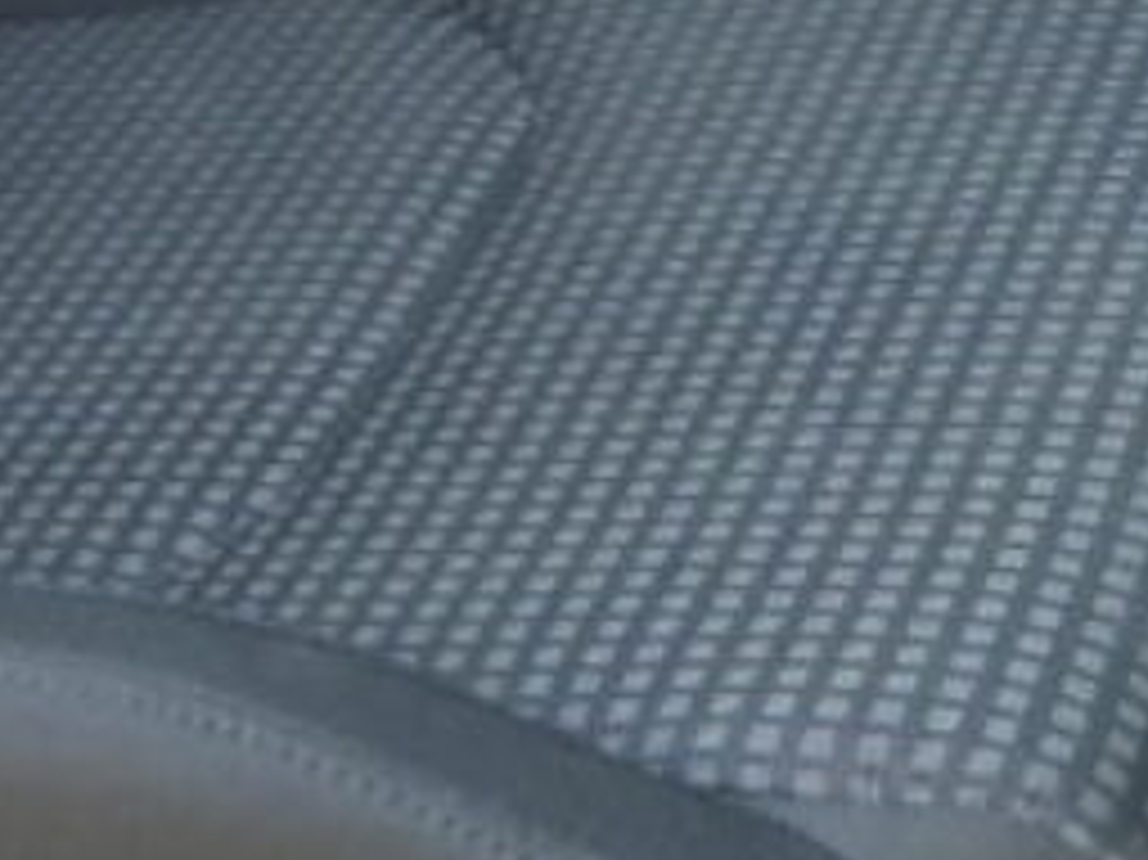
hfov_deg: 12.4
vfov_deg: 9.1
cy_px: -991
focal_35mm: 151
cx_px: -594
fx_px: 5005
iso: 100
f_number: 2.8
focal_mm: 4.3
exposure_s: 1/100
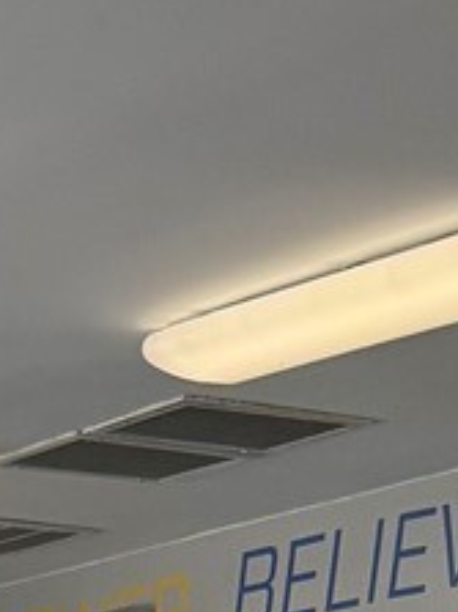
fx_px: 3037
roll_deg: +0.9
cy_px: 1611
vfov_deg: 9.7
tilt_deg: -9.5
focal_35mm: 172
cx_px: 115
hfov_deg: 8.6
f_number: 1.78
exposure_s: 1/234
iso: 200
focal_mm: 6.76
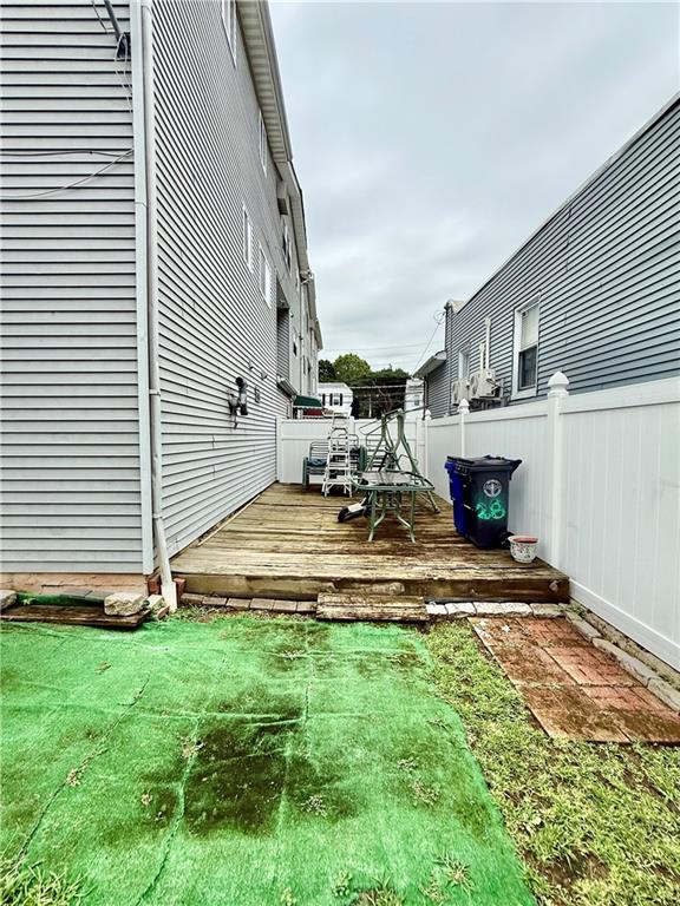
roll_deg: -1.5
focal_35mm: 14
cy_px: 453
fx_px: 367
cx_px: 340
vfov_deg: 102.1
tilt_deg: -3.0
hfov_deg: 85.7
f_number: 2.2
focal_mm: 2.22
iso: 50
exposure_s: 1/830
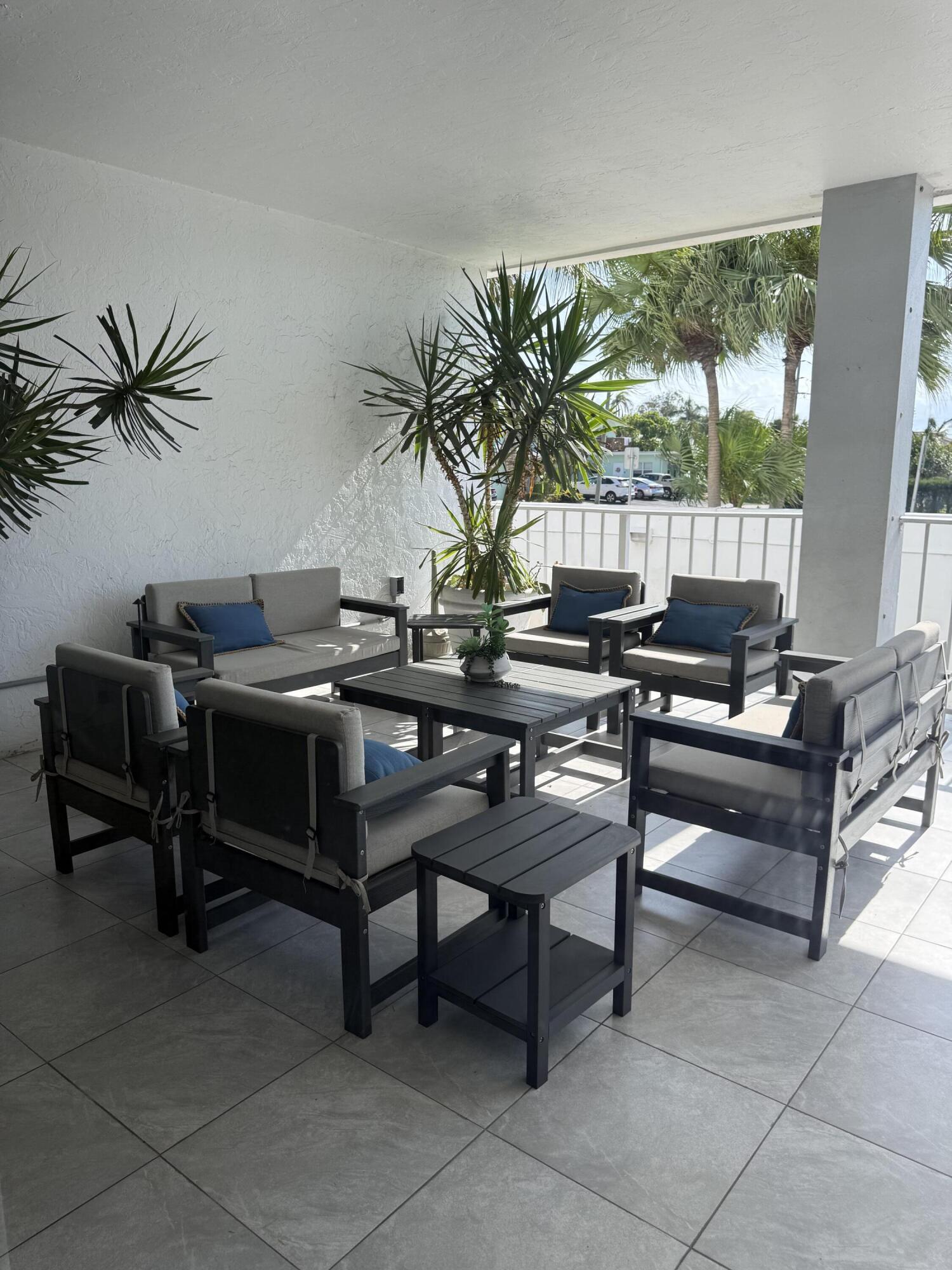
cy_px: 635
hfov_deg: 56.8
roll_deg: -0.2
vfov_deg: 71.6
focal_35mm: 24
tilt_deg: -10.9
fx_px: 880
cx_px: 476
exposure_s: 1/677
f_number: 1.78
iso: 80
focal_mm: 6.76
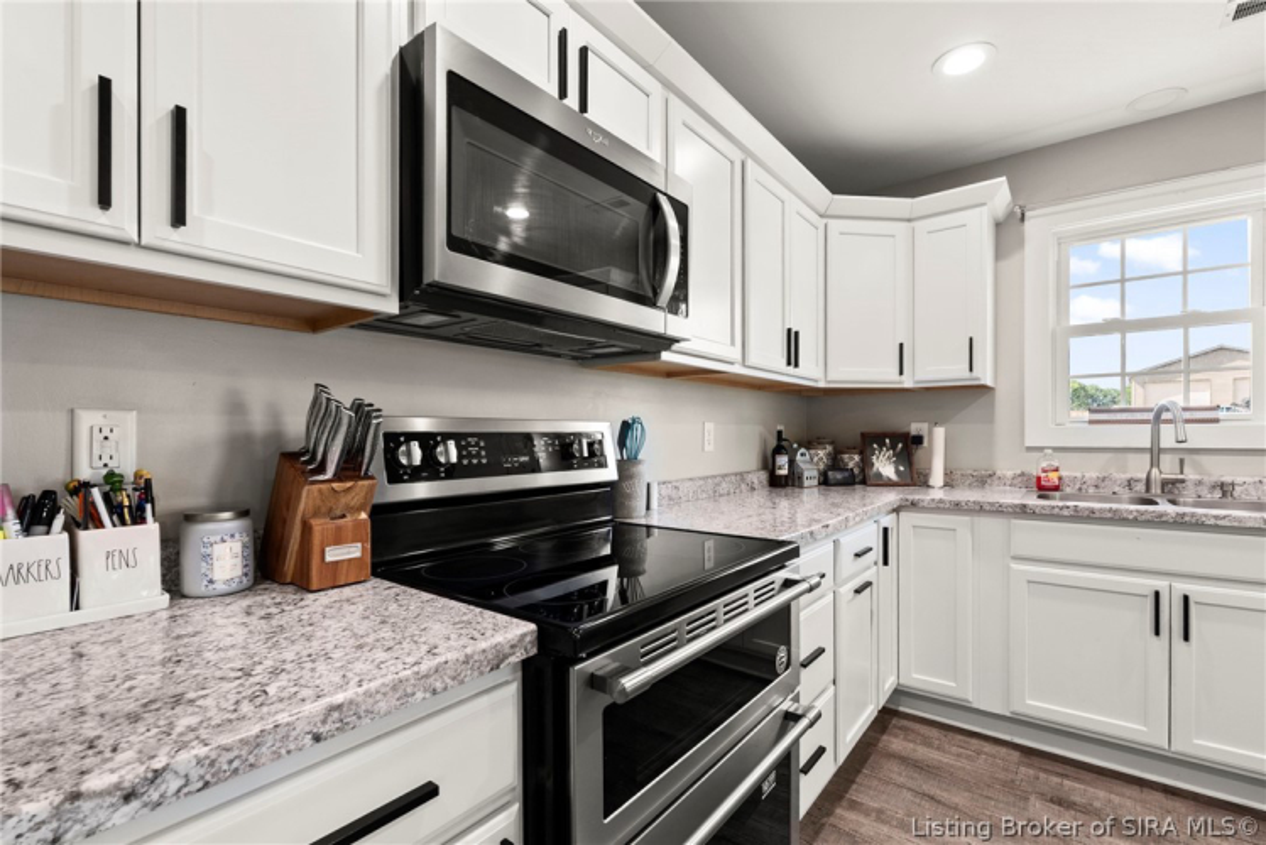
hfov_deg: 95.0
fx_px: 580
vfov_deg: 72.1
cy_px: 422
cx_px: 633
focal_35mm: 16
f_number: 11
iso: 400
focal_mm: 16.5
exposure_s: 1/2
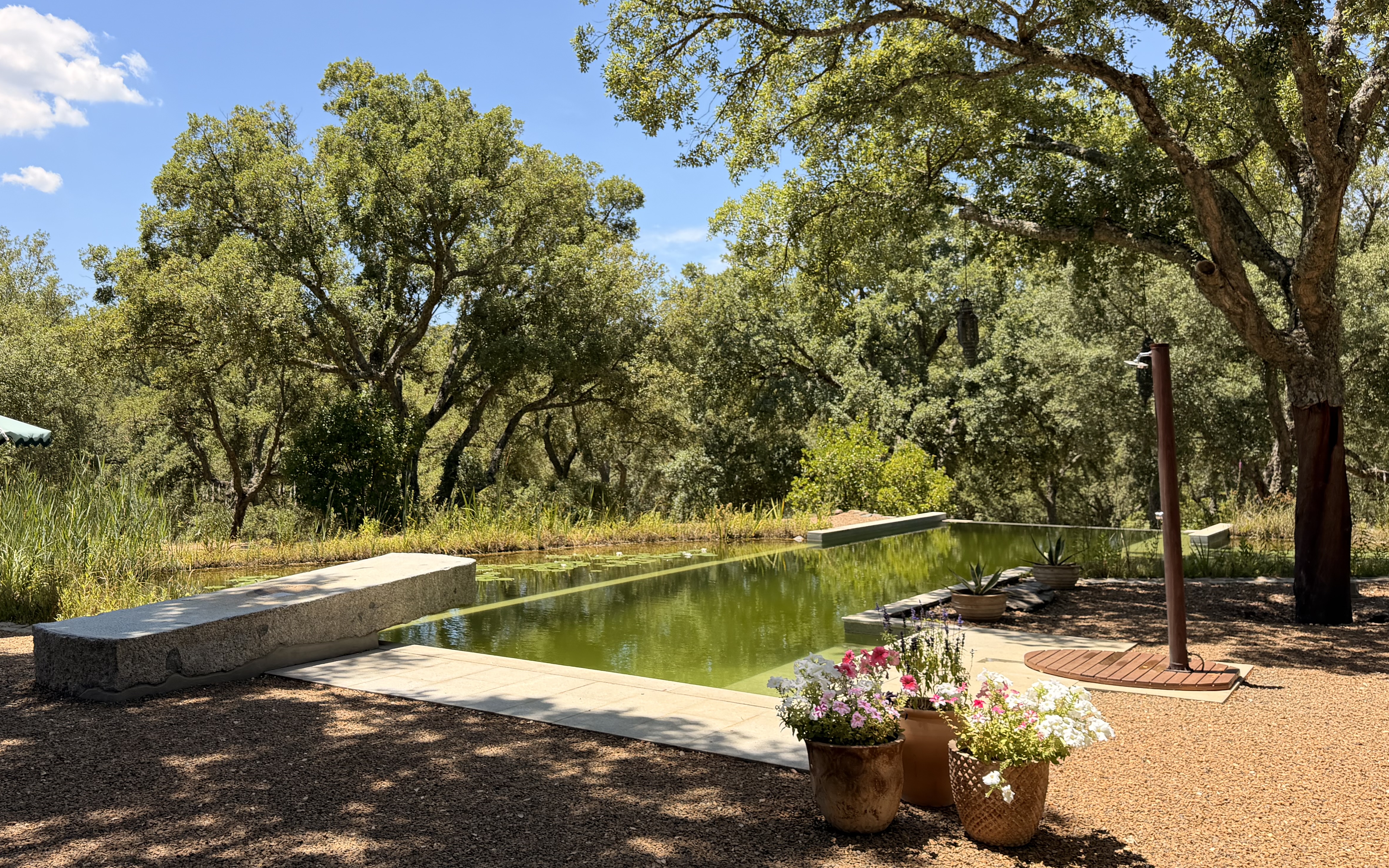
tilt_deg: +3.5
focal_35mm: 31
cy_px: 340
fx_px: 1173
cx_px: 617
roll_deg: +0.6
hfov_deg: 61.1
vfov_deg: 40.4
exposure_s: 1/2445
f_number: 1.78
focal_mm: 6.76
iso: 100
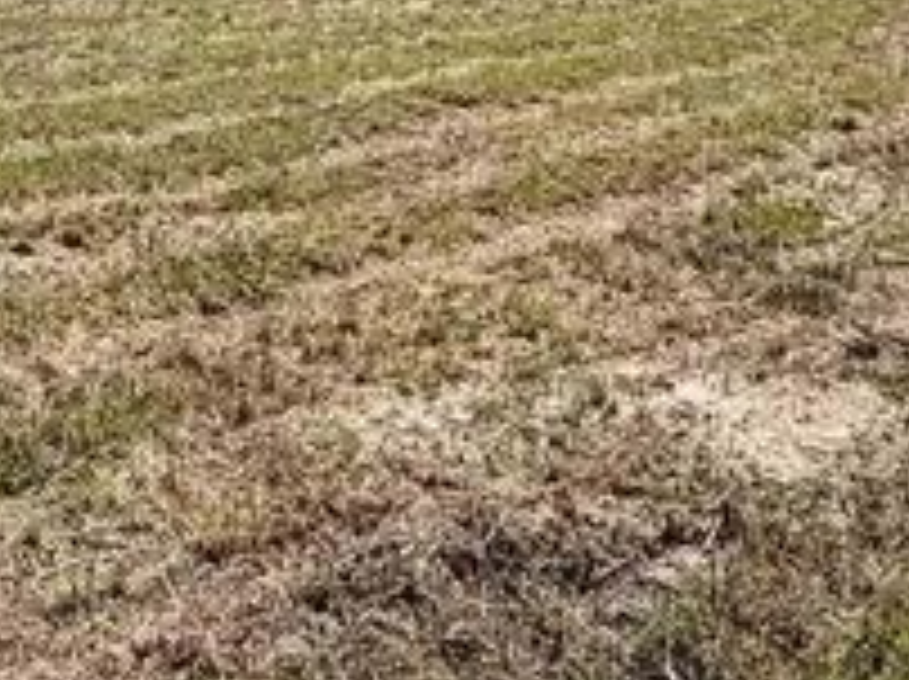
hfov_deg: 27.0
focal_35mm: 71
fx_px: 1862
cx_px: 194
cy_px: -594
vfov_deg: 16.7
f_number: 2.2
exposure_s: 1/1167
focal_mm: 2.22
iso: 20
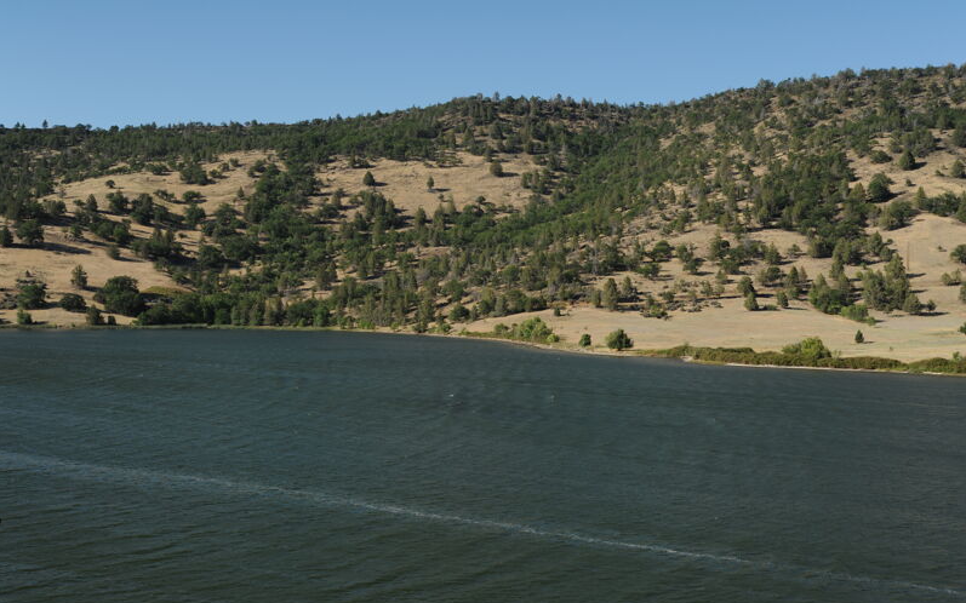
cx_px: 482
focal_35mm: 45
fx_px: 1185
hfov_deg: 44.4
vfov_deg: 28.6
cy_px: 312
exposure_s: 1/640
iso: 200
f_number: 8
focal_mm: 44
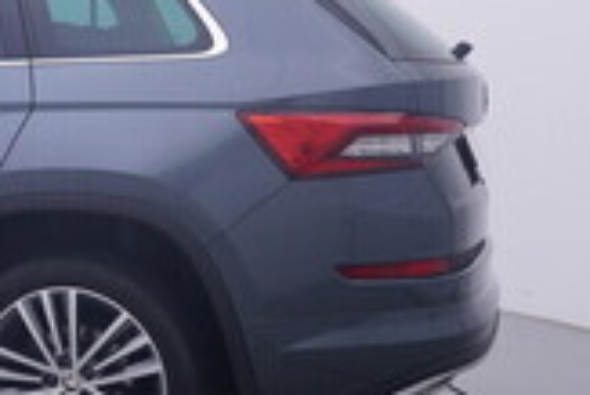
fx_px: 1241
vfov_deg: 18.0
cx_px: -201
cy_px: 136
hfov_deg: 23.3
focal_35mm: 76
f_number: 5
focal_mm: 15
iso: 200
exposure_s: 1/80
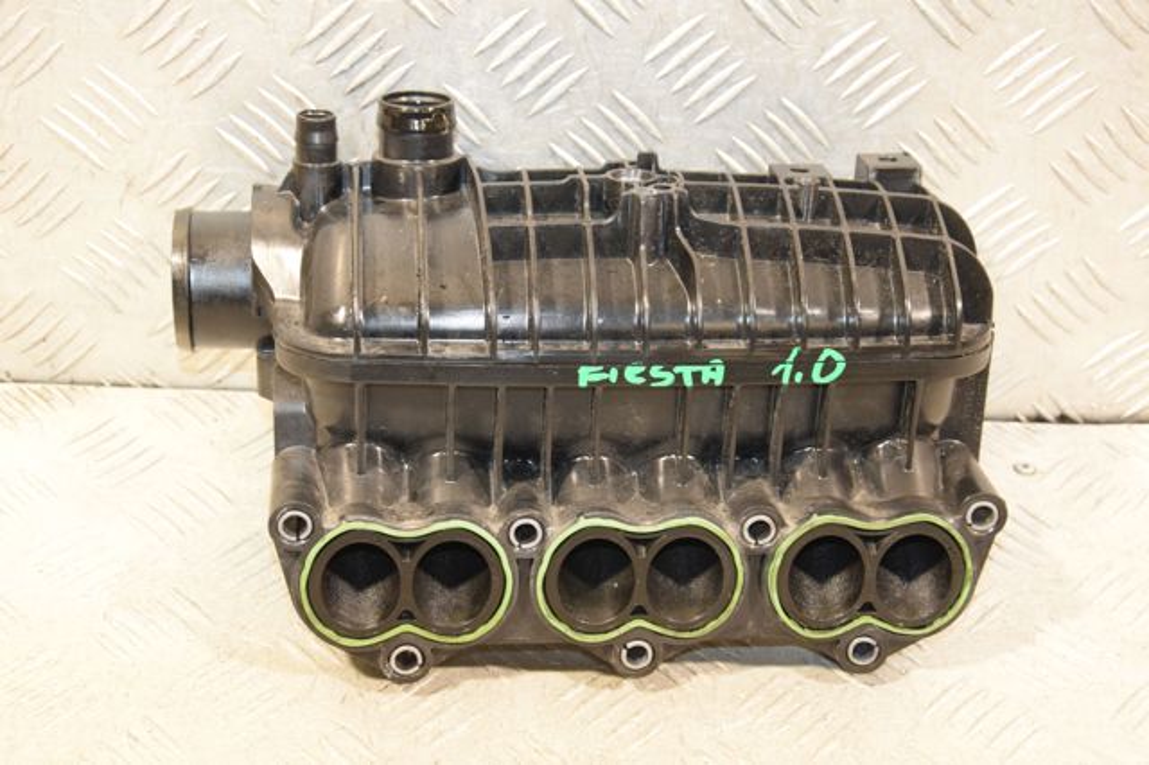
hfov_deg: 31.9
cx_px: 574
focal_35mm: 63
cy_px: 382
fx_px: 2010
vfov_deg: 21.5
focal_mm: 42
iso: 1600
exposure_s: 1/125
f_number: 5.6
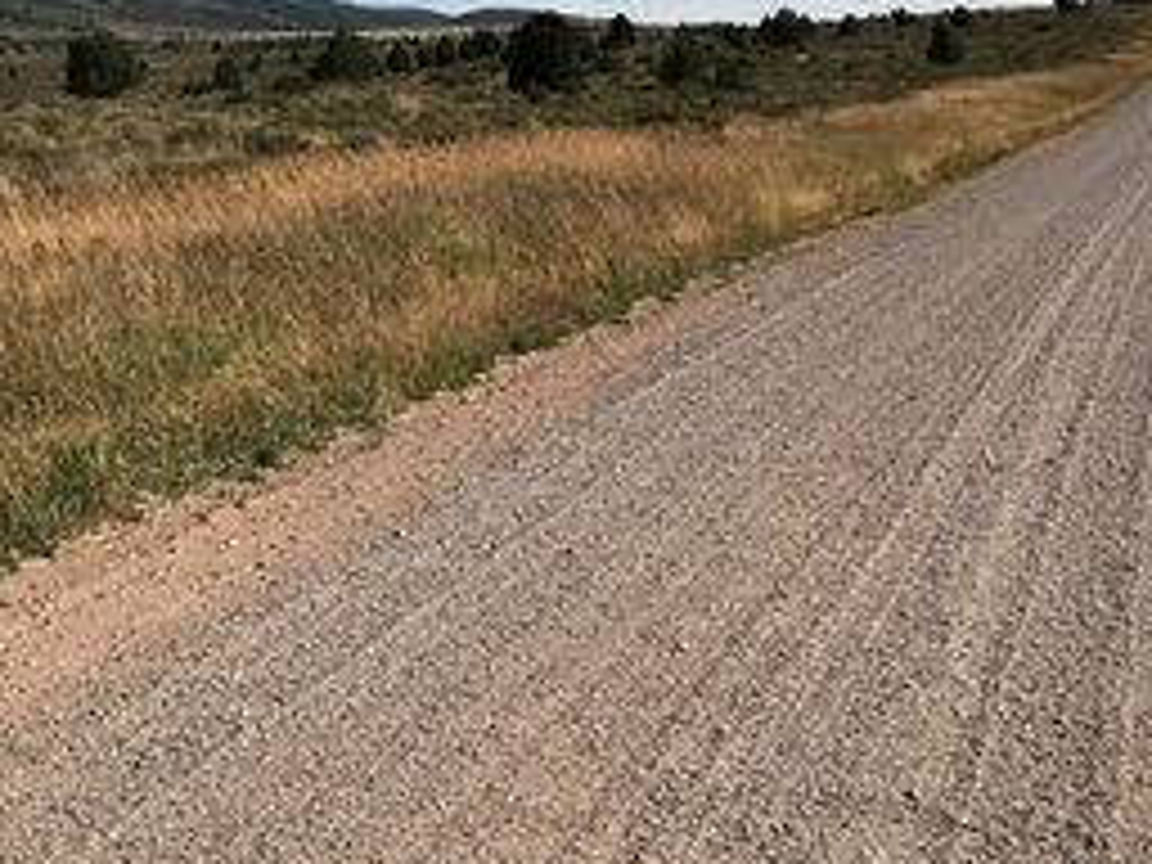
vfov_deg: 20.3
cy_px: -14
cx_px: 180
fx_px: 2330
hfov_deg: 27.1
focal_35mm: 70
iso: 20
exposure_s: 1/3831
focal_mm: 3.99
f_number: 1.8
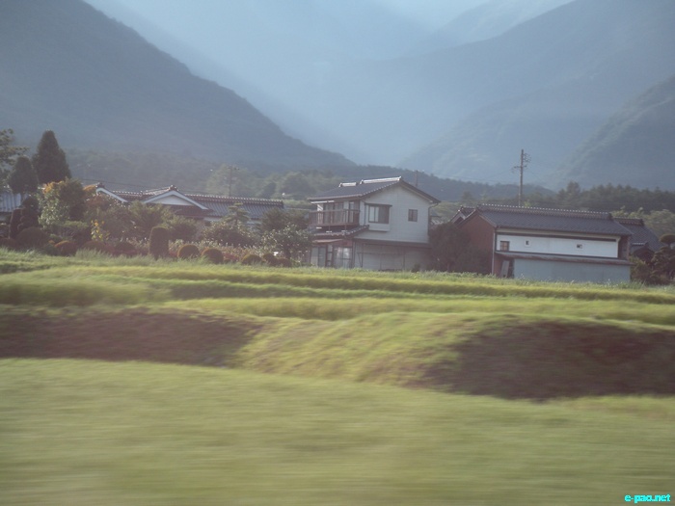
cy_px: 253
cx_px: 338
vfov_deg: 10.6
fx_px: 2730
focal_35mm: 140
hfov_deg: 14.1
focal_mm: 23.3
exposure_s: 1/58.4
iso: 83
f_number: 4.8
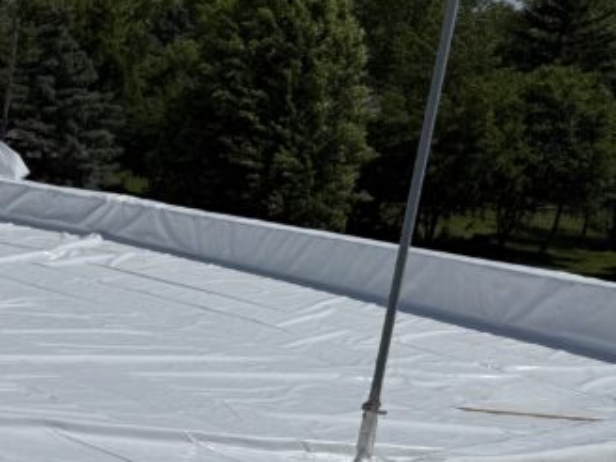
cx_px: -285
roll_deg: -2.7
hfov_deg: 22.0
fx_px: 1335
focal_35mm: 75
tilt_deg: -14.5
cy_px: 383
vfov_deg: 19.4
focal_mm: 6.76
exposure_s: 1/22727
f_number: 1.78
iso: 64
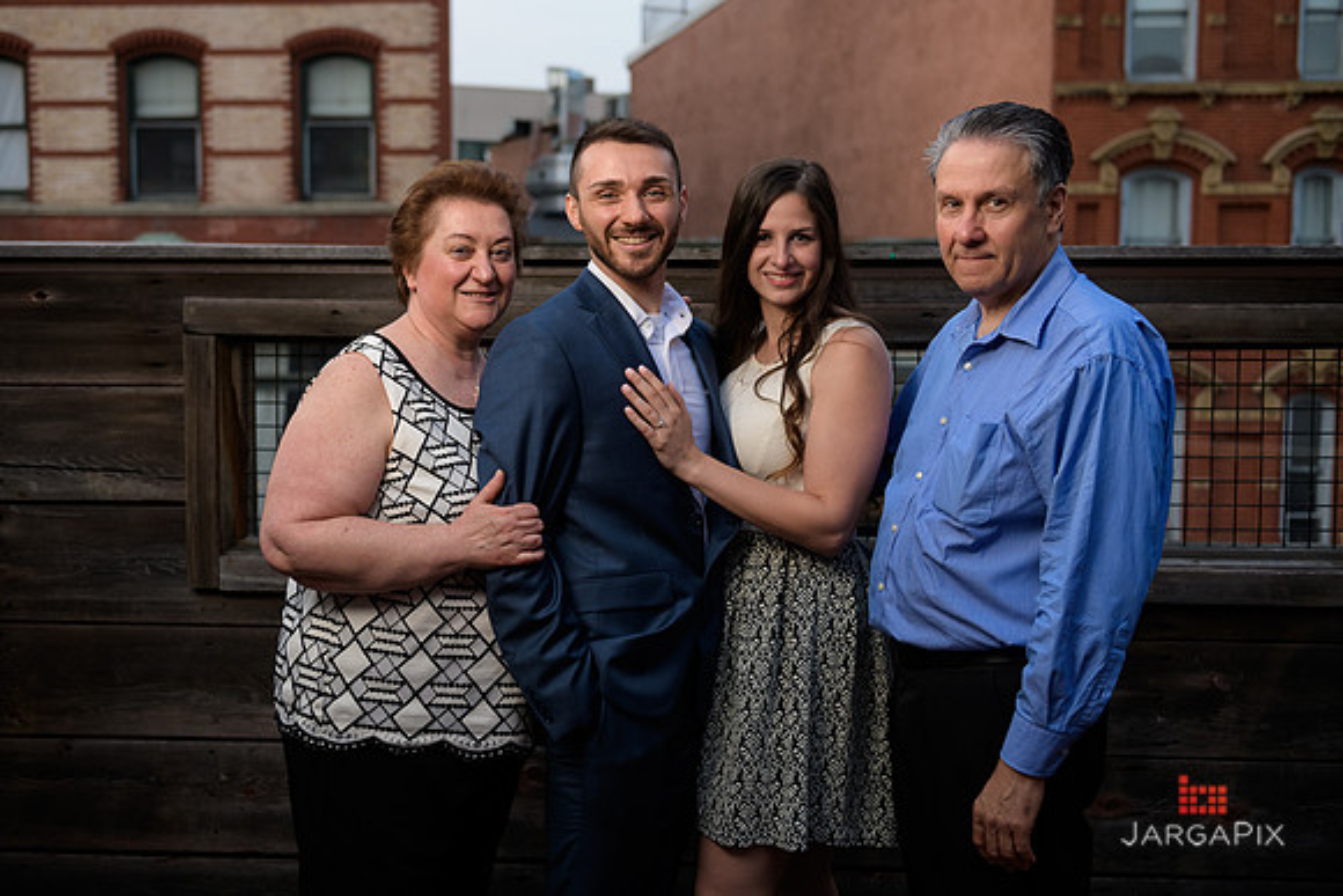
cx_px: 627
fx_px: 1592
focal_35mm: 43
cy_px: 418
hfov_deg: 45.7
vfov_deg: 31.4
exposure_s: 1/250
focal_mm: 40
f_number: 3.2
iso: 400
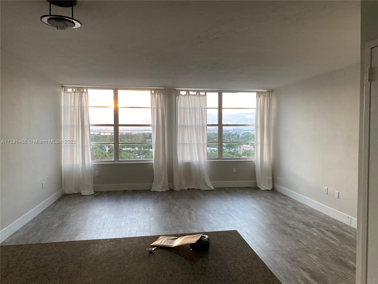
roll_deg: -0.3
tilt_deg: -2.3
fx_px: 284
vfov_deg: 53.1
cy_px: 142
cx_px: 189
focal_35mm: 26
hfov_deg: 67.3
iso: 125
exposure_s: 1/103
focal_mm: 4.25
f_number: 1.8
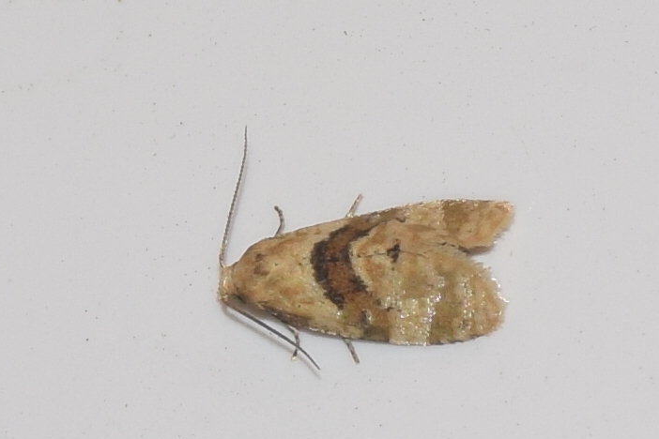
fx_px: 5253
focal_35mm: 287
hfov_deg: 7.2
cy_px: 278
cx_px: 382
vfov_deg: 4.8
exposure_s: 1/160
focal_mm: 140
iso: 100
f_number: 13
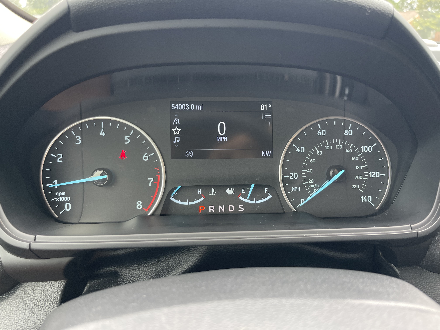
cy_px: 165
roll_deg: -0.4
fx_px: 318
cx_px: 220
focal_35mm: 25
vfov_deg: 54.9
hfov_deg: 69.4
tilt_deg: -21.0
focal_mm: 5.1
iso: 80
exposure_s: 1/121
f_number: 1.6
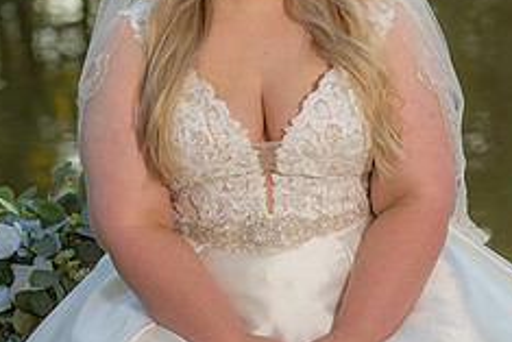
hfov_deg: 10.1
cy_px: 179
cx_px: 442
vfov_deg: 6.8
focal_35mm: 202
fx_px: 2875
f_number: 3.5
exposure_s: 1/200
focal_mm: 82
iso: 80
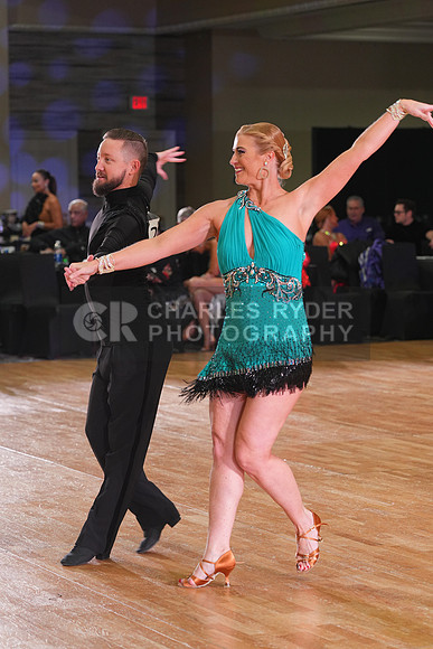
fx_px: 1803
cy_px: 324
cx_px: 216
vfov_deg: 20.4
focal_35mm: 100
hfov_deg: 13.7
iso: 1600
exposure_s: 1/200
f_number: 4
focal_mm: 100
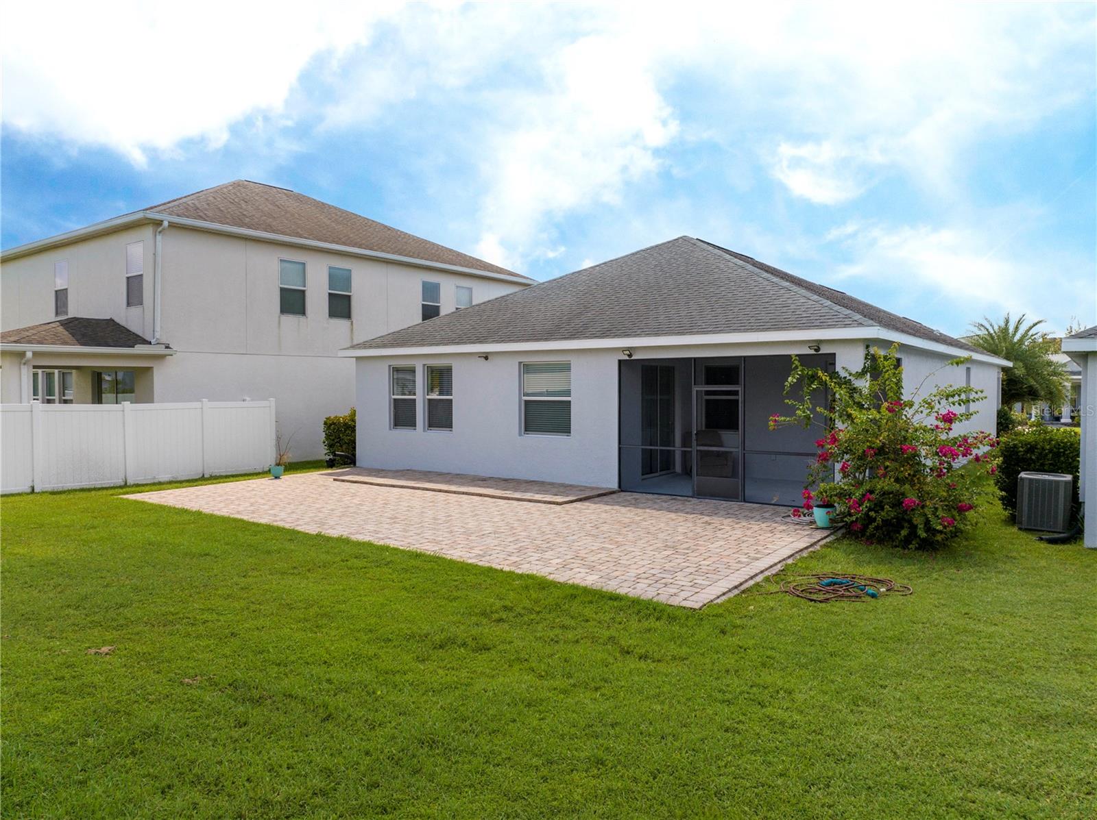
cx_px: 548
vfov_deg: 56.7
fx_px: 760
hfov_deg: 71.6
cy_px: 410
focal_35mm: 24
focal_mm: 12.29
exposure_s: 1/2500
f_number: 2.8
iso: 190
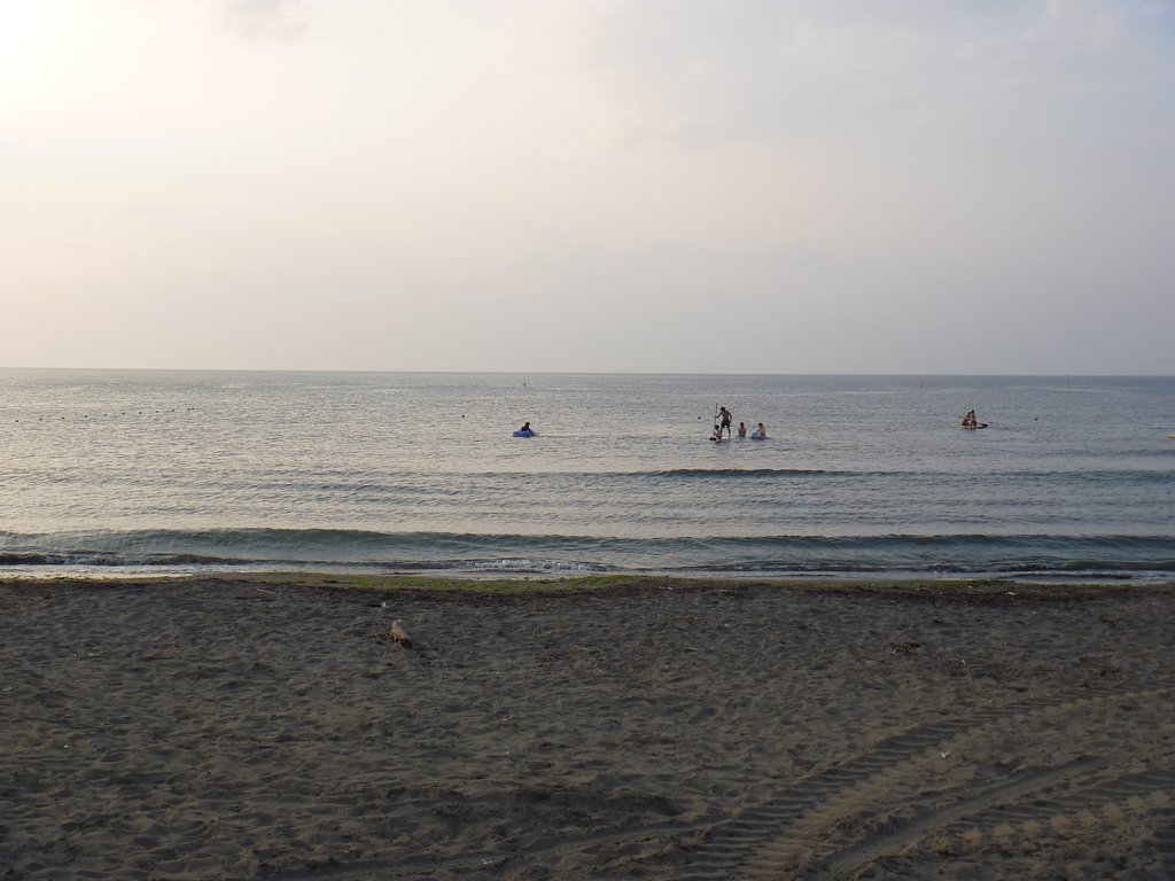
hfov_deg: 45.8
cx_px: 588
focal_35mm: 41
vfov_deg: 35.1
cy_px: 440
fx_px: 1392
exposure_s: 1/200
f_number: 4.5
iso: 80
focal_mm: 7.2
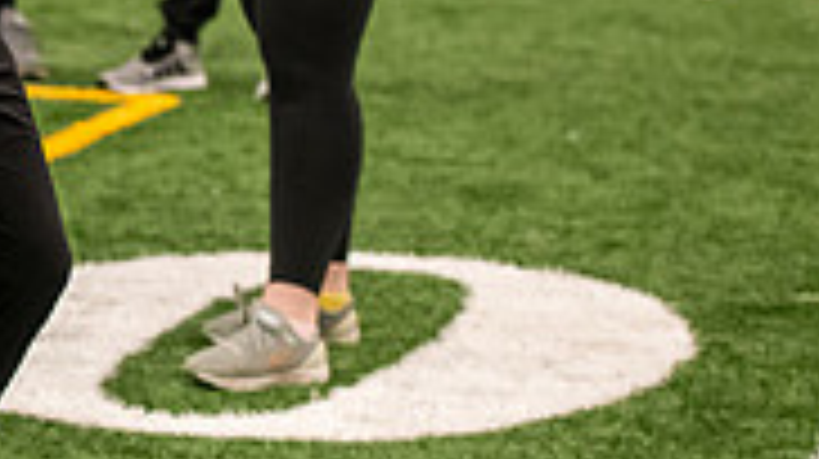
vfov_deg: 5.2
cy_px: -20
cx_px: -189
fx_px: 5077
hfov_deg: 9.1
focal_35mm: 234
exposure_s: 1/200
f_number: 3.2
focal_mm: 70
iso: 2500
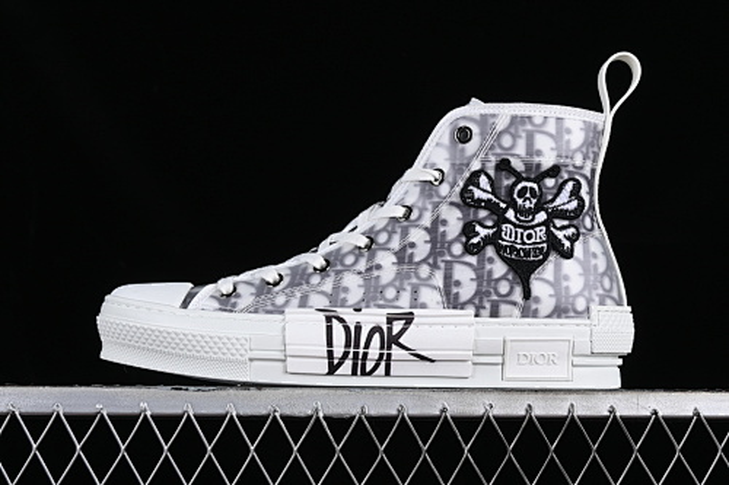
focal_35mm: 75
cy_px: 242
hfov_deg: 27.0
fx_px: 1518
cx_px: 364
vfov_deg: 18.2
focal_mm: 50
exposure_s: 1/80
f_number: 8
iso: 160
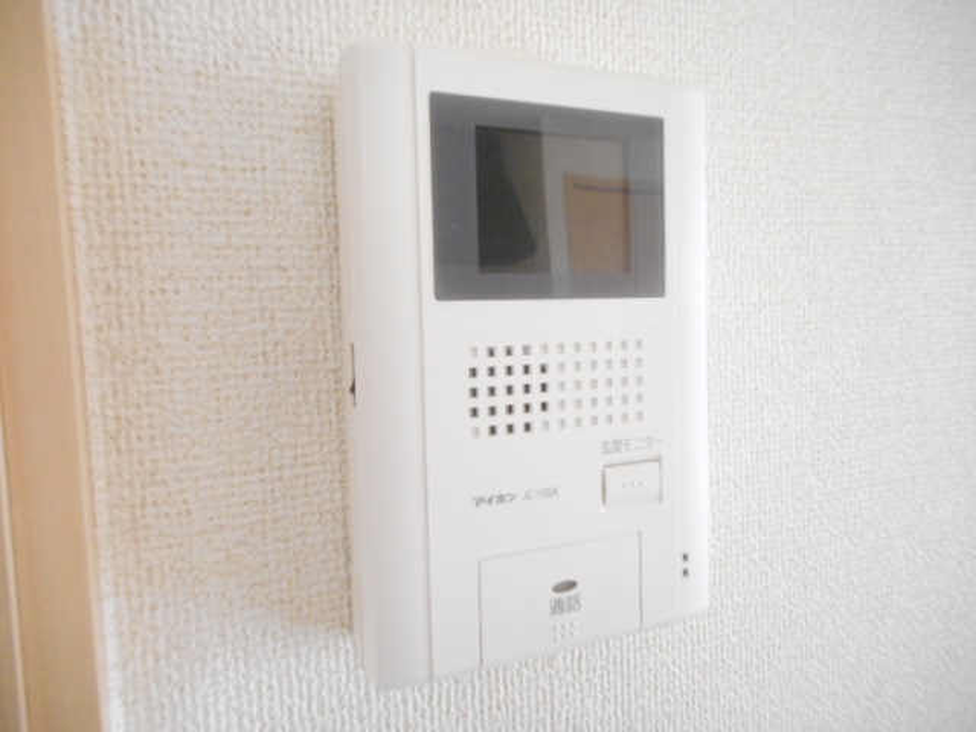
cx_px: 488
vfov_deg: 54.9
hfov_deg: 69.4
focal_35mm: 25
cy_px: 366
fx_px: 705
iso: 800
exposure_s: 1/10
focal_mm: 4.5
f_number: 3.7
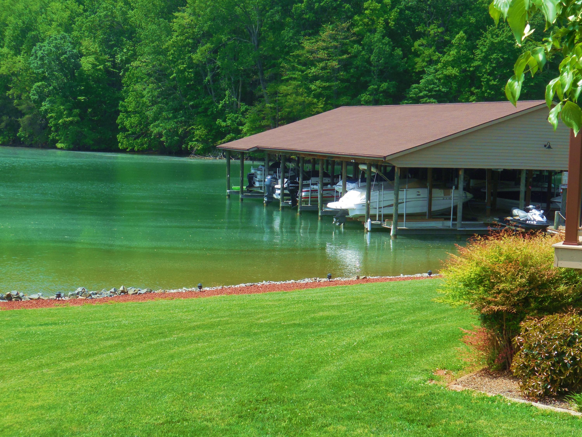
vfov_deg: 23.3
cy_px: 218
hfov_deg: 30.7
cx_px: 291
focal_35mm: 63
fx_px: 1059
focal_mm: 11.3
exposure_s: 1/400
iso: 125
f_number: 5.6
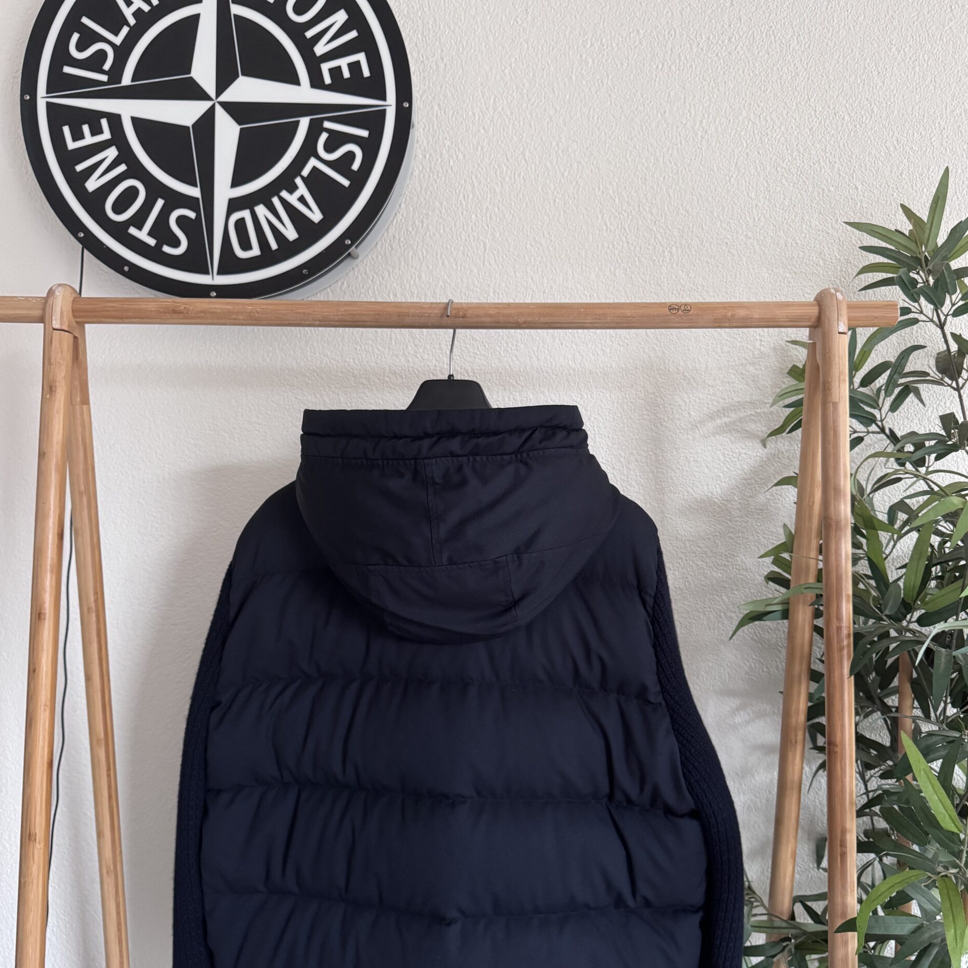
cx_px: 485
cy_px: 538
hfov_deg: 55.6
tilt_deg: -2.8
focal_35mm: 29
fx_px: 917
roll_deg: -0.4
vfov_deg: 55.5
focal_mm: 6.76
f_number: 1.78
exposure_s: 1/60
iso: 640
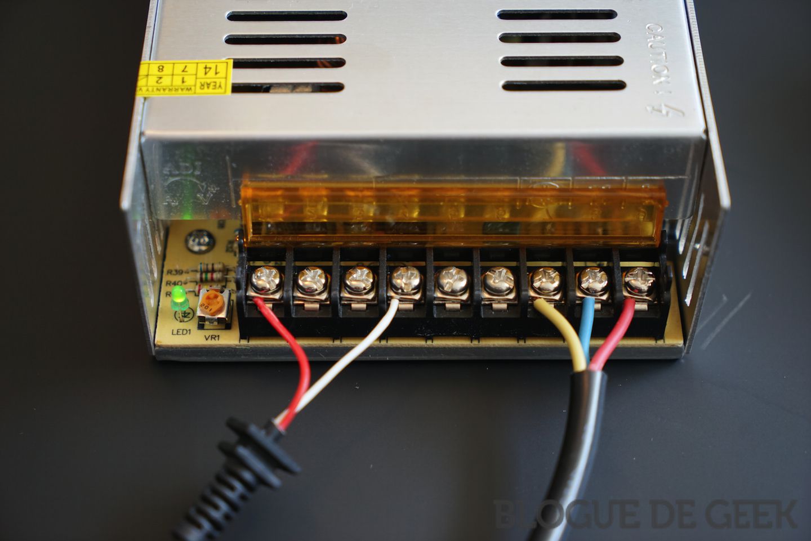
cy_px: 270
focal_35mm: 70
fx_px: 1577
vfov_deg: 19.5
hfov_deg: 28.8
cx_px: 406
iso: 640
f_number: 5
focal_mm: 70
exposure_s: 1/80
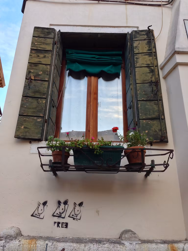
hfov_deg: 42.9
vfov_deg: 55.4
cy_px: 126
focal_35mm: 33
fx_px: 239
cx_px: 94
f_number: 2.4
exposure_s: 1/135
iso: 50
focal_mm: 4.12
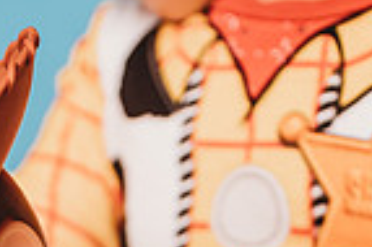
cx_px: 91
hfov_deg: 8.2
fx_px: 2601
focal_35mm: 252
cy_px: 474
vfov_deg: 5.3
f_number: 4
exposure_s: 1/160
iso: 100
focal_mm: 62
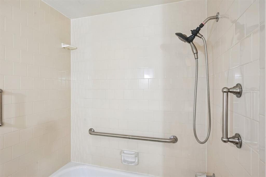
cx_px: 133
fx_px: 137
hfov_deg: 88.5
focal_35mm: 18
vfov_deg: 65.9
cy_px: 88
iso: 400
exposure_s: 1/6
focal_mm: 18.5
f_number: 8
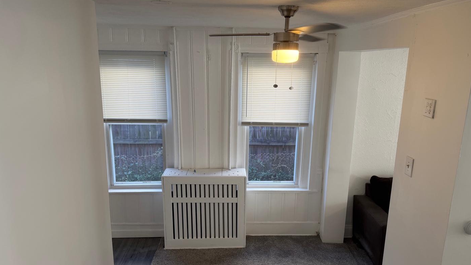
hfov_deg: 69.9
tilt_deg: -13.3
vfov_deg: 42.8
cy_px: 146
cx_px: 242
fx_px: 337
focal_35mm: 27
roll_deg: -0.8
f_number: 1.78
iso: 125
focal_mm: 6.76
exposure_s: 1/120
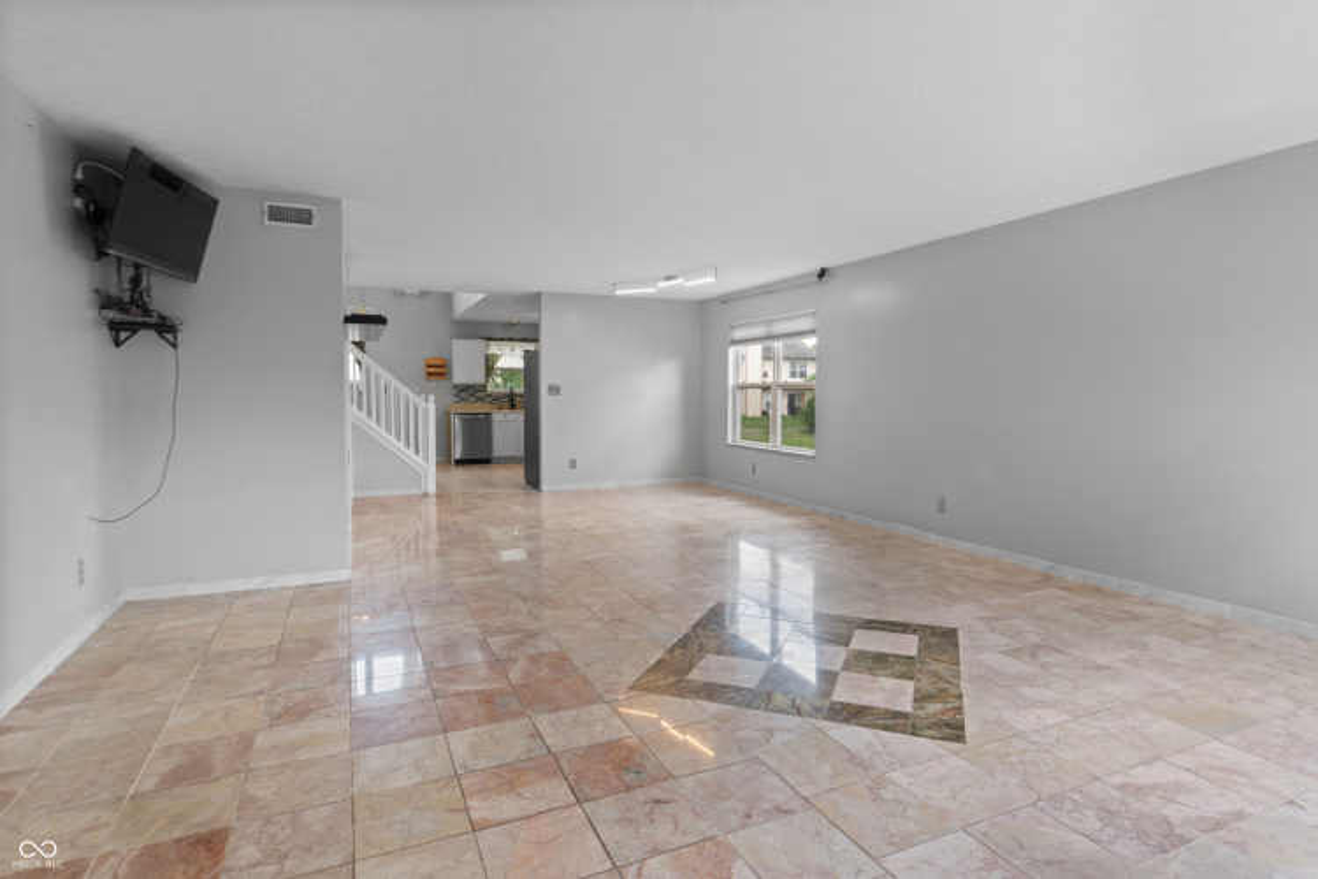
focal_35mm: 18
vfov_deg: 67.4
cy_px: 440
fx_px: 659
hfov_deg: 90.0
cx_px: 659
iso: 250
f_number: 9
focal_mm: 12
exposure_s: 1/2.5
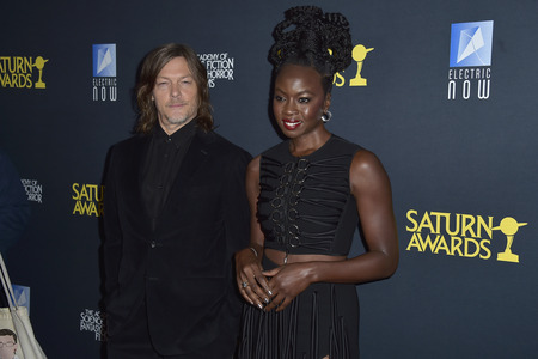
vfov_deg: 27.0
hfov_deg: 39.6
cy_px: 180
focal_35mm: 50
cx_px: 269
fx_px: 747
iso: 250
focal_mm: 50
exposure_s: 1/250
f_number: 6.3
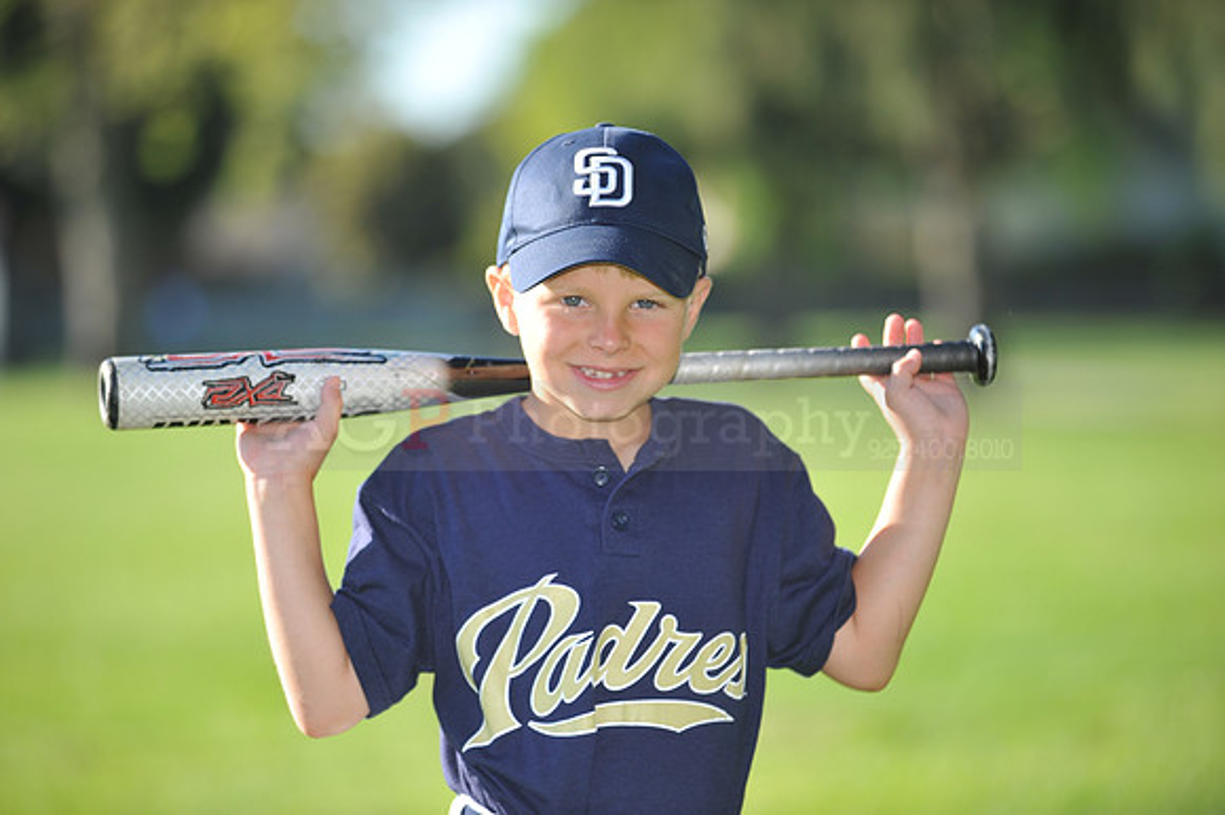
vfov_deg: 6.9
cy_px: 408
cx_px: 612
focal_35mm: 200
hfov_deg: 10.3
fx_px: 6801
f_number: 4
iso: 200
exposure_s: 1/640
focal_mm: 200
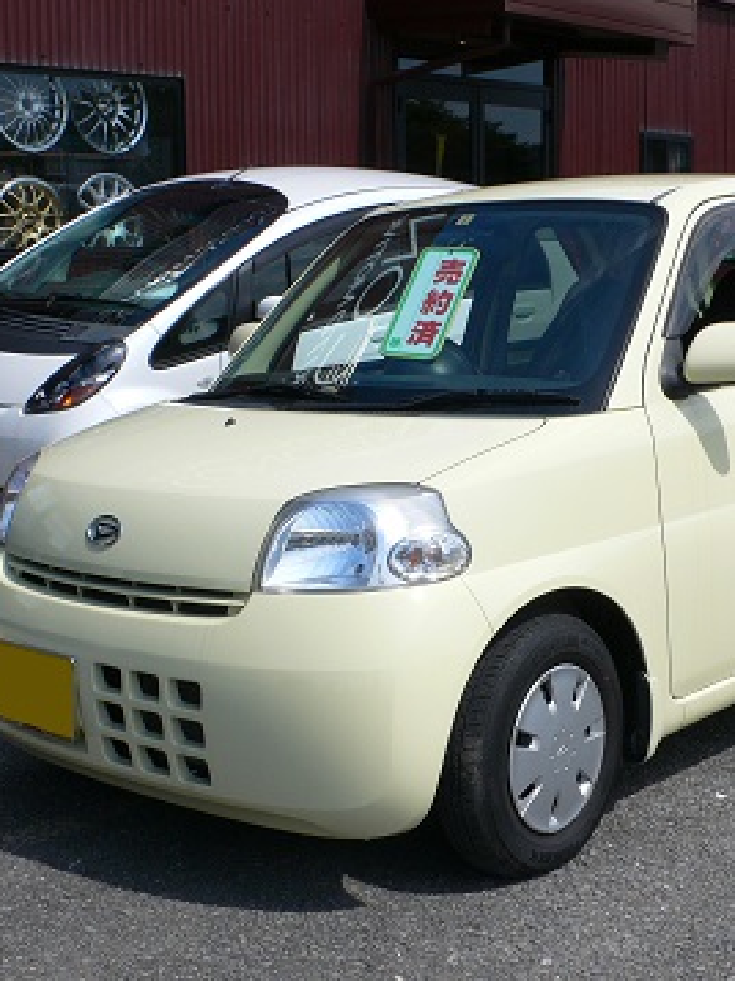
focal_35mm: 55
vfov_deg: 35.0
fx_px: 1559
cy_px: 490
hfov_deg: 26.4
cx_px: 494
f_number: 5.6
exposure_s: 1/500
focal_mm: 7.5
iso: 80
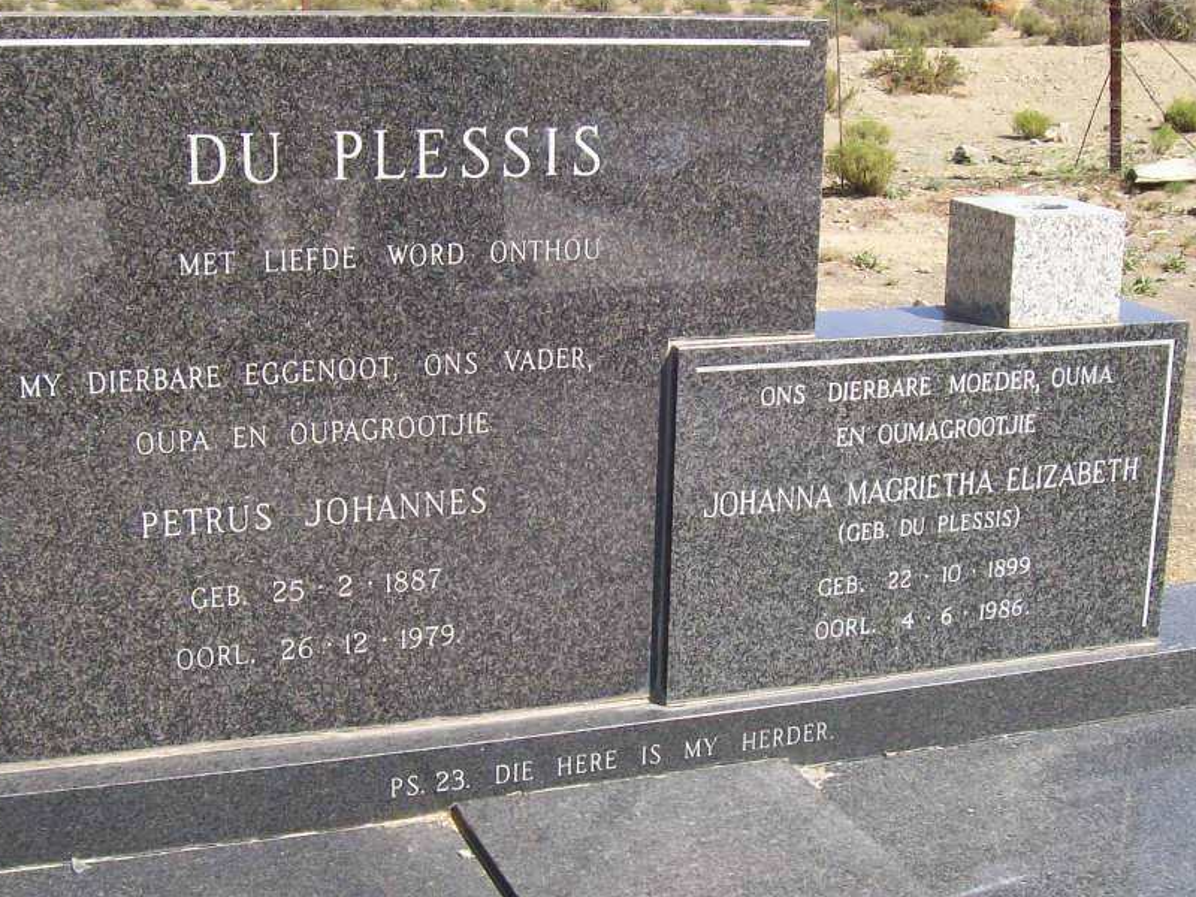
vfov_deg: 27.0
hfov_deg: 35.5
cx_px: 611
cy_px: 425
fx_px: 1866
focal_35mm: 54
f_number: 4.8
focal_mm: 6
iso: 80
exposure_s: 1/344
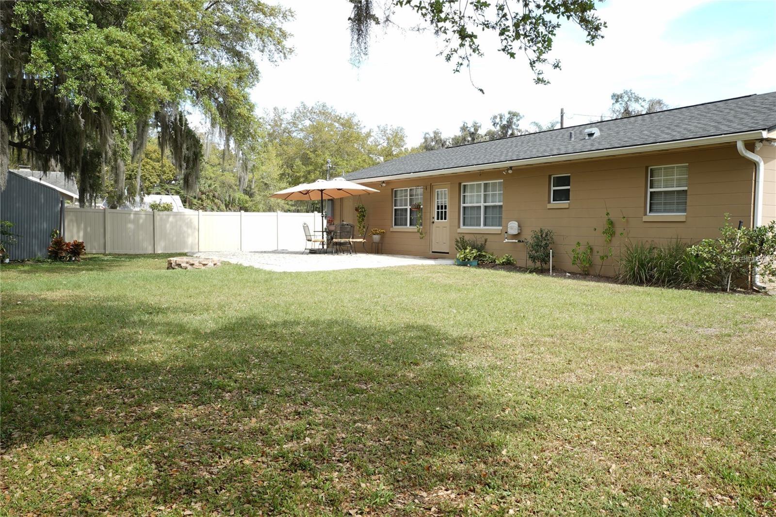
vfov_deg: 43.6
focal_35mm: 30
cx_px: 388
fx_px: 646
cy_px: 258
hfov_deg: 61.9
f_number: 14
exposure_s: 1/8
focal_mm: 20
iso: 50
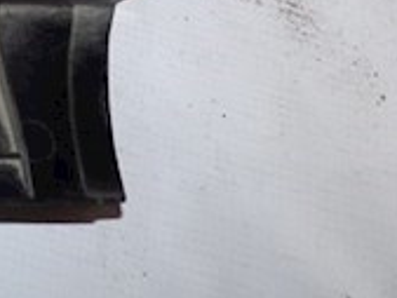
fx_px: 998
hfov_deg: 17.8
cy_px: -145
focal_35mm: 87
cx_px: -327
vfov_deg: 15.7
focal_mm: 4
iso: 200
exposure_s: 1/30
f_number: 3.1
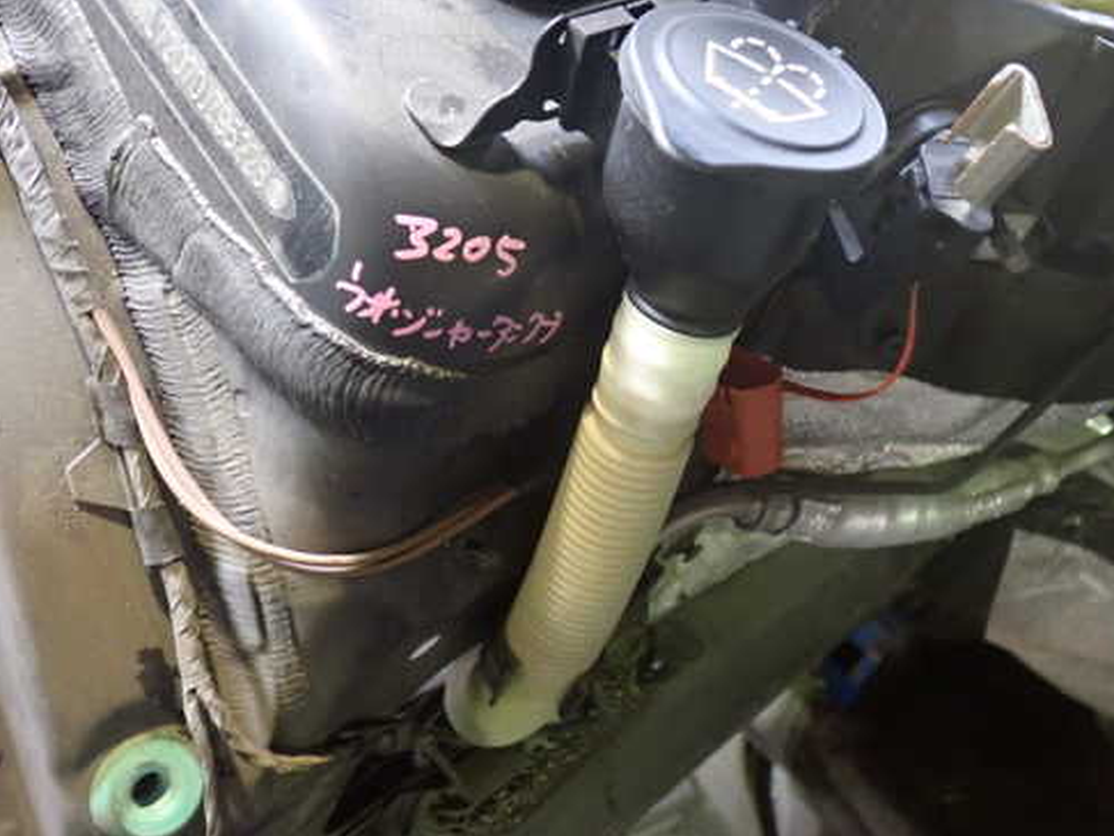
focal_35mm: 37
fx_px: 1191
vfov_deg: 38.7
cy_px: 385
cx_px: 649
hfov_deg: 49.9
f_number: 2.3
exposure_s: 1/25
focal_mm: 5.4
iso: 800
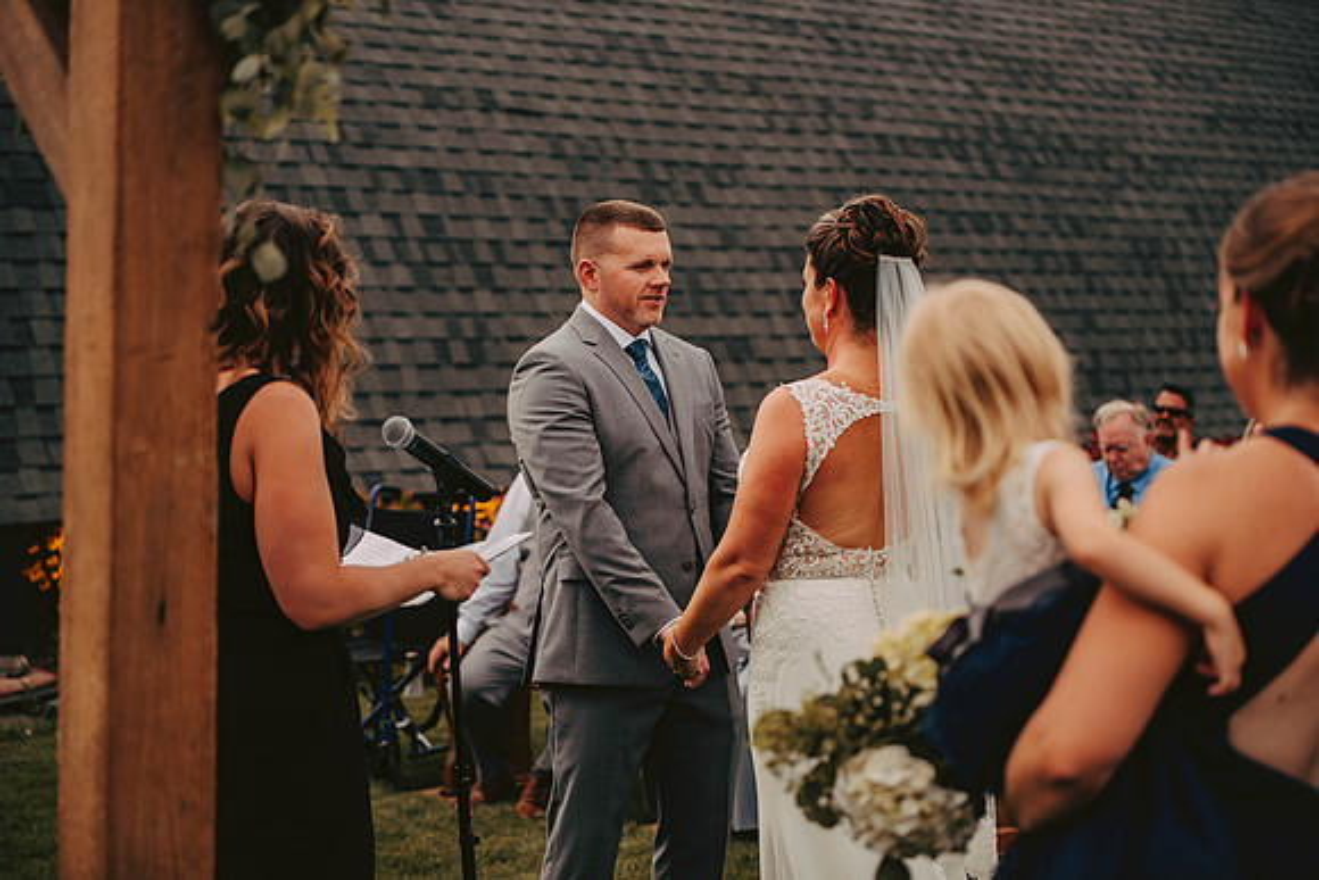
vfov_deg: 19.5
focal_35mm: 70
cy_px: 440
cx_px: 660
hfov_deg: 28.8
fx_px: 2565
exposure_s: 1/1600
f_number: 2.8
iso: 200
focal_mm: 70
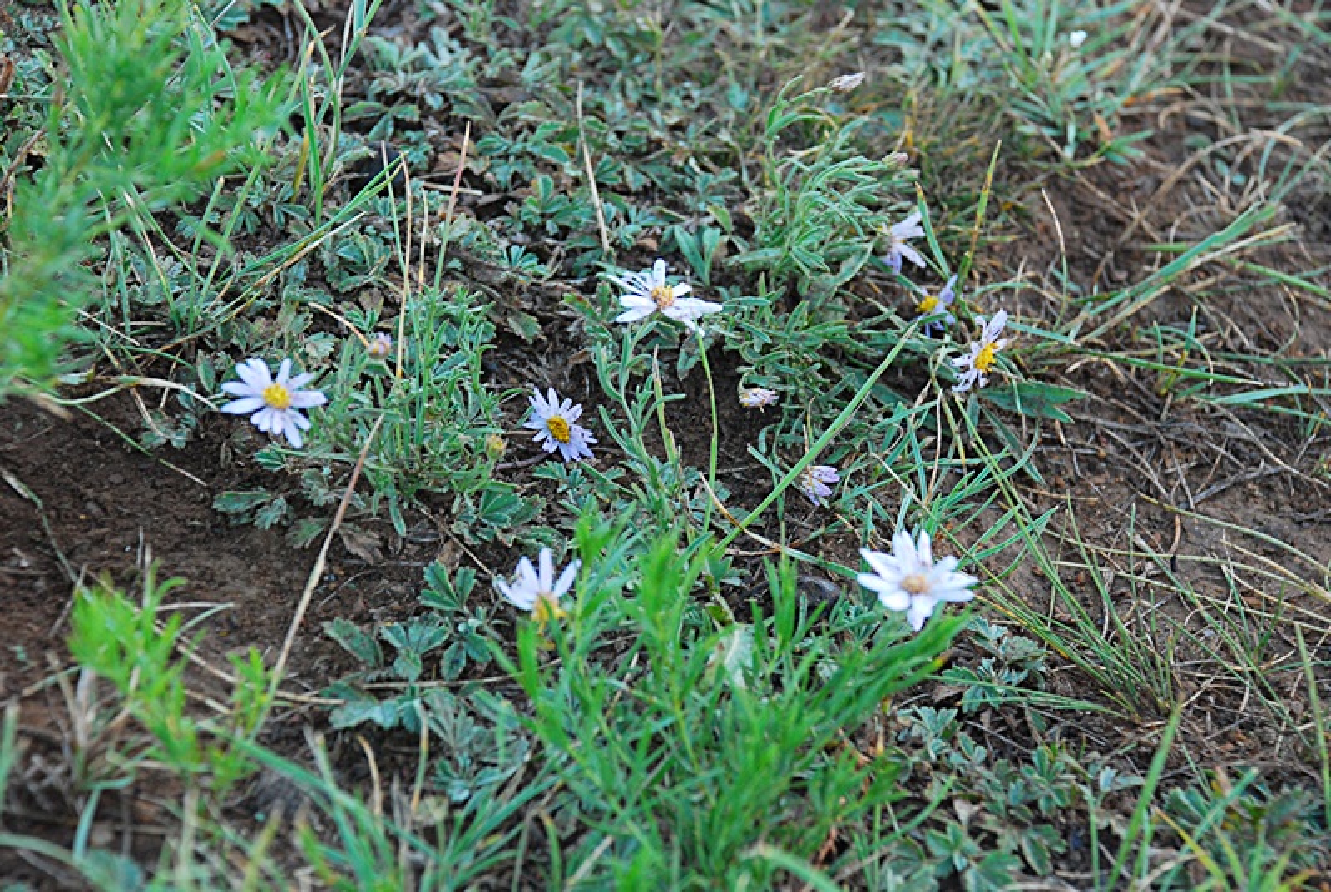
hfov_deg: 18.2
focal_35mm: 112
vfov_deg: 12.2
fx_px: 4165
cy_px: 446
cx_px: 666
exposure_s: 1/60
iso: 400
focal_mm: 75
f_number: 6.3
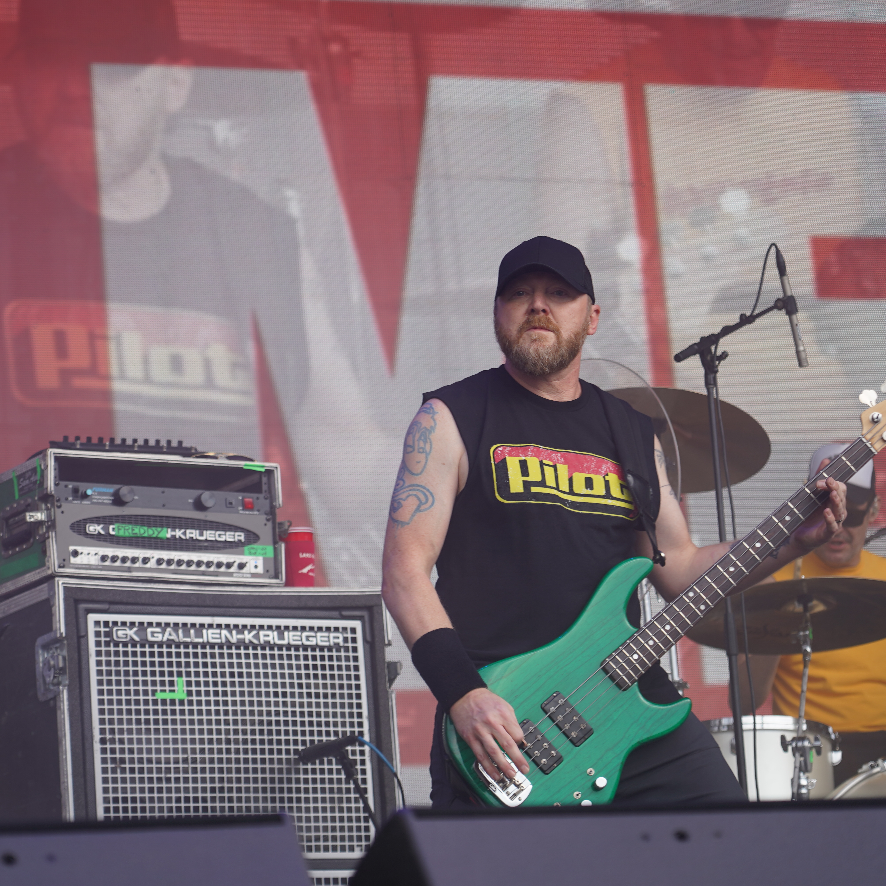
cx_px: 312
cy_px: 443
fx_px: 3880
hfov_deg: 13.0
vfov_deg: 13.0
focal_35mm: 134
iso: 100
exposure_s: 1/160
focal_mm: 105
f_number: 4
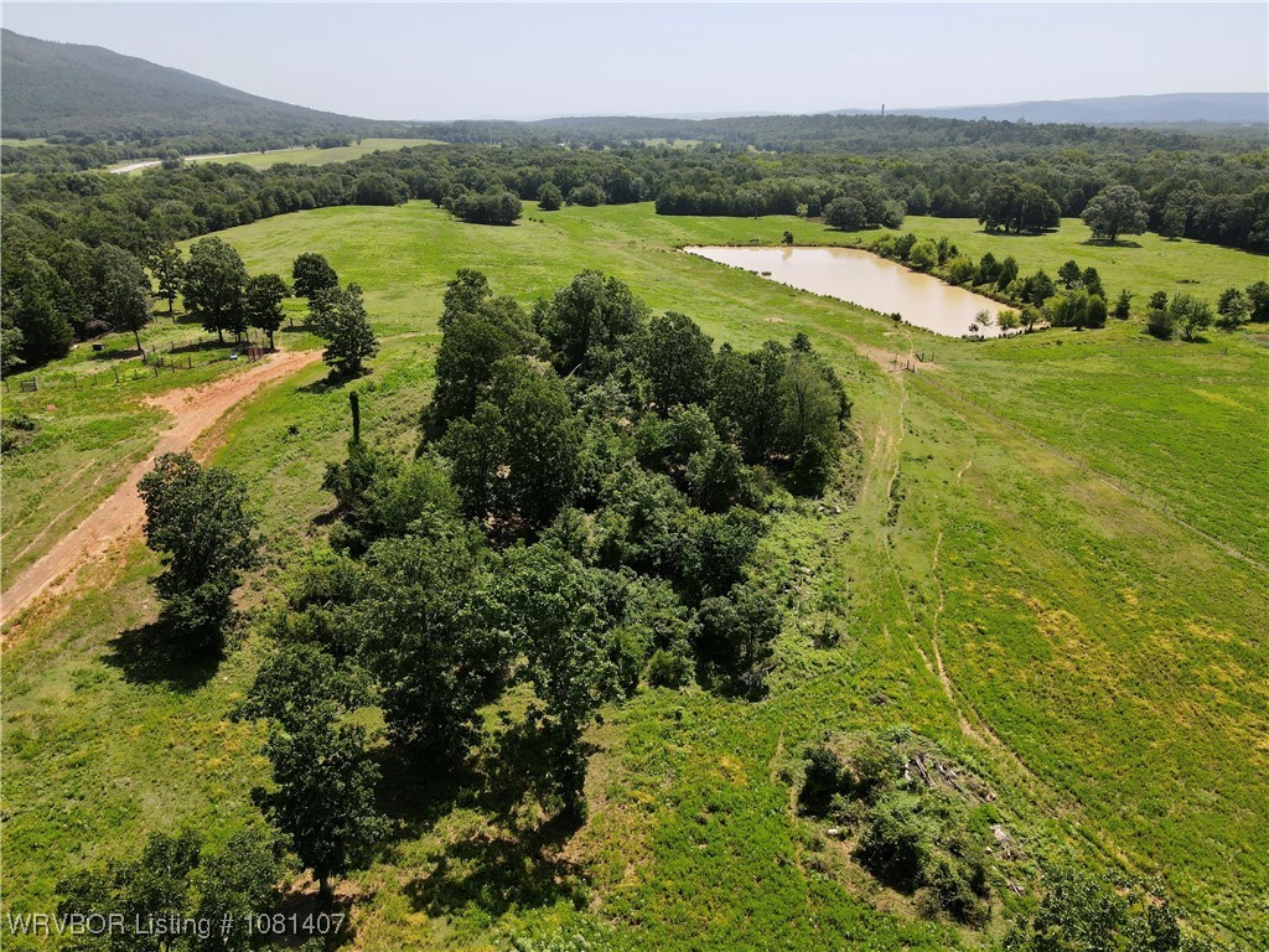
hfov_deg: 71.6
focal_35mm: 24
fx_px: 880
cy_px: 476
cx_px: 634
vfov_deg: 56.8
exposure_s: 1/500
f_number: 2.8
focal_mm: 4.5
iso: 100
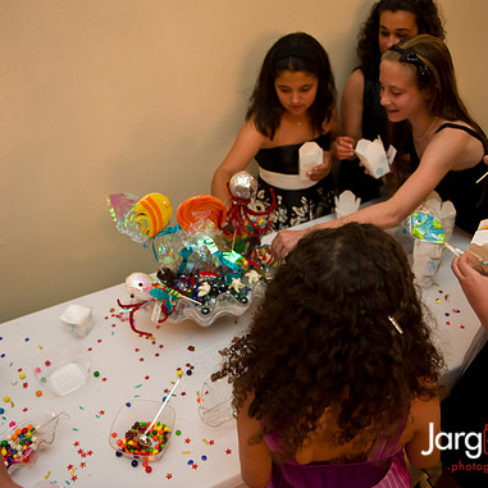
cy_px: 243
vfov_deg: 52.5
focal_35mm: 31
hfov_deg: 52.5
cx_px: 224
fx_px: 494
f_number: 3.2
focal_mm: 24
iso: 1600
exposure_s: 1/125
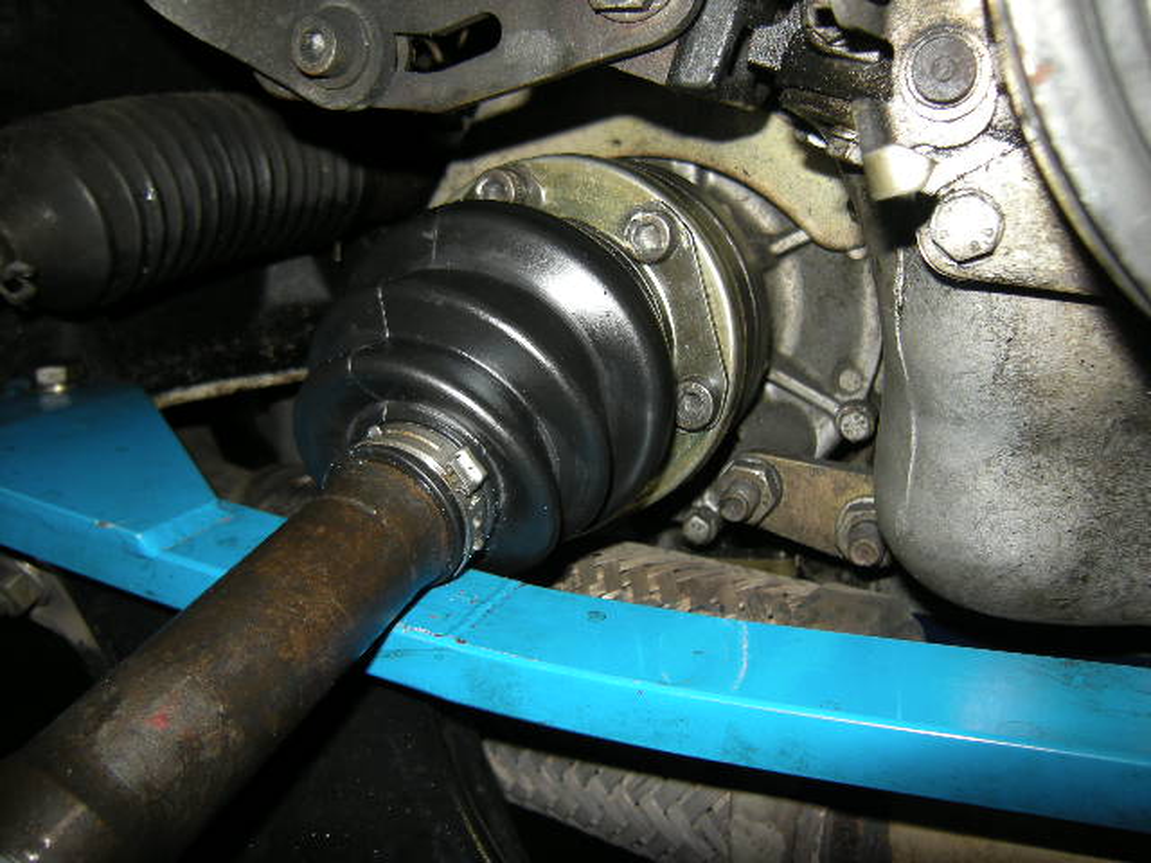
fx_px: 931
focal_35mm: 28
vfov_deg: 49.7
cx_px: 576
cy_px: 432
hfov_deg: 63.4
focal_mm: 4.7
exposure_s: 1/60
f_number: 2.8
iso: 64
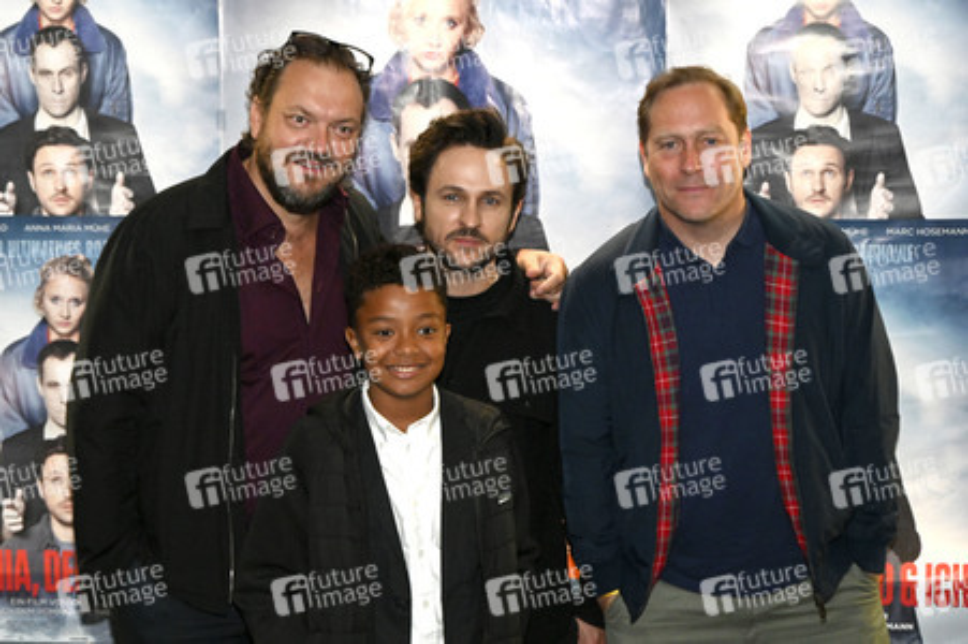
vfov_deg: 17.9
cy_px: 322
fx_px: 2042
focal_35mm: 76
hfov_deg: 26.7
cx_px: 484
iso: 5000
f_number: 6
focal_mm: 76
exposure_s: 1/200
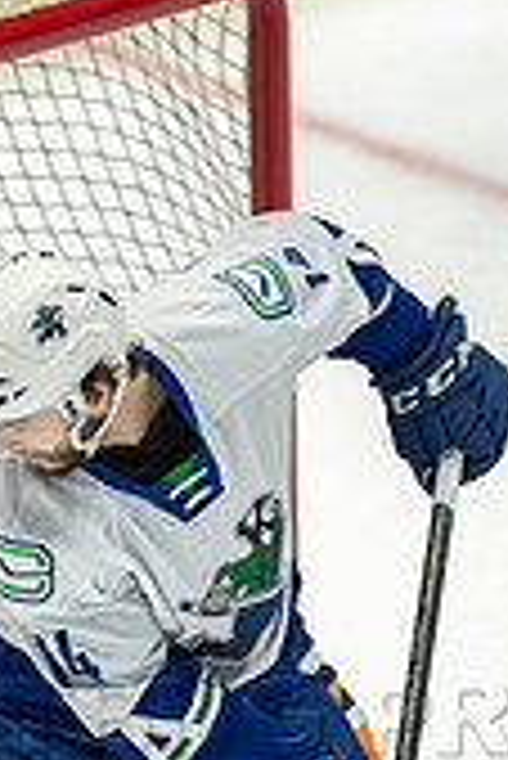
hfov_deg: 0.9
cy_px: 697
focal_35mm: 1600
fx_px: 33795
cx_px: 207
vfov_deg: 1.3
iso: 1600
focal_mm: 600
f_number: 4
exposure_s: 1/640
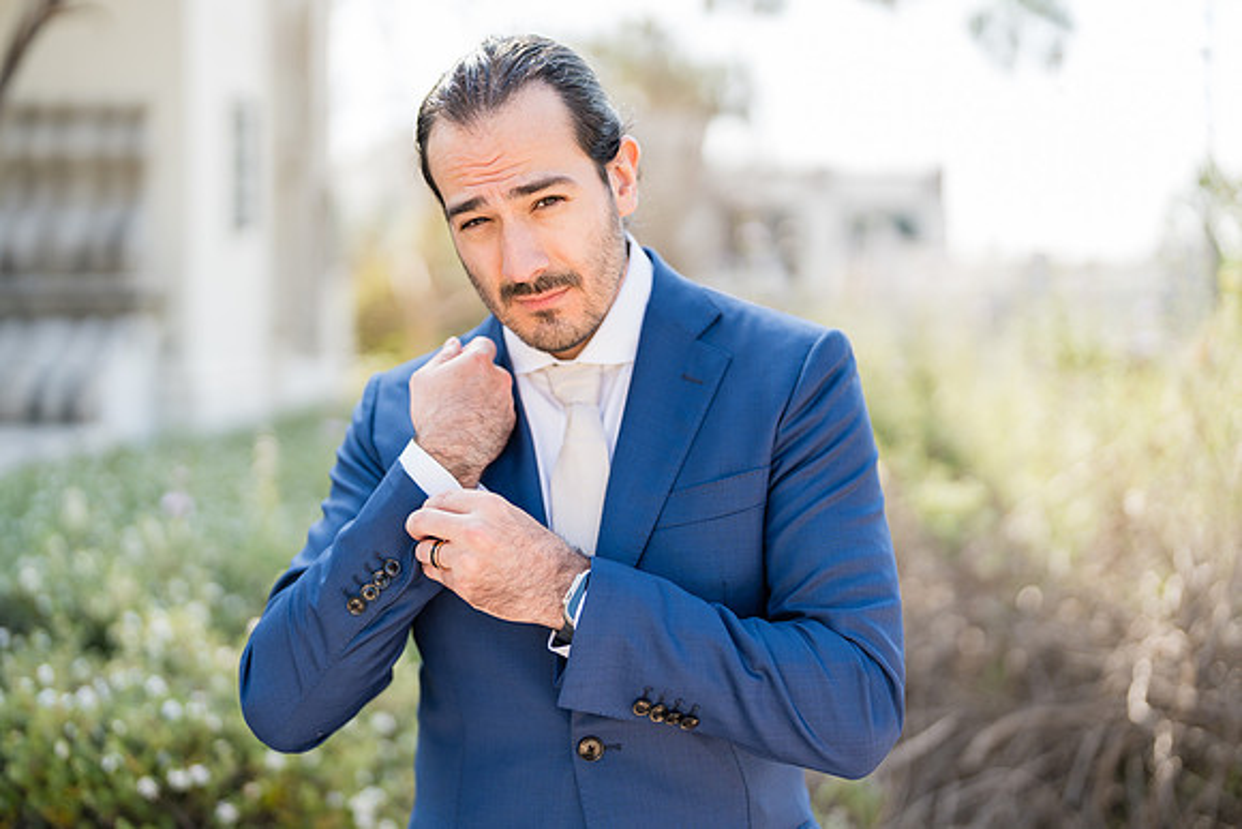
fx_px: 1725
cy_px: 414
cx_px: 621
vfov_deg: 27.0
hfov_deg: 39.6
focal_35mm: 50
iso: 125
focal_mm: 50
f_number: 1.2
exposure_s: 1/2000
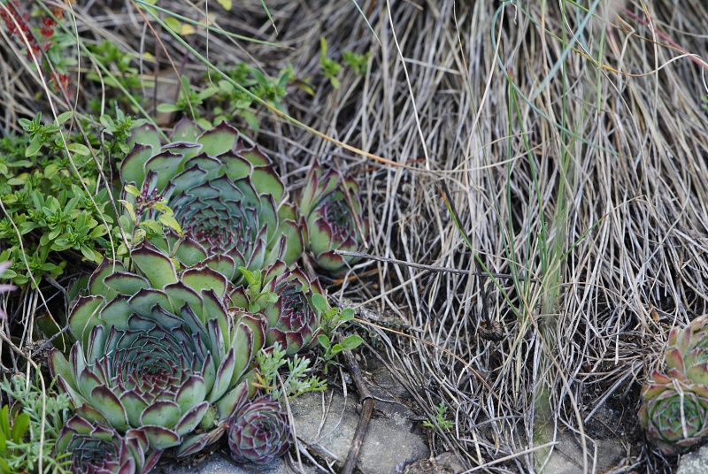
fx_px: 2511
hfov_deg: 16.0
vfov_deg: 10.8
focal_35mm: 128
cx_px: 354
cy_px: 237
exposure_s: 1/60
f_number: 7.1
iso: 400
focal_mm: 85
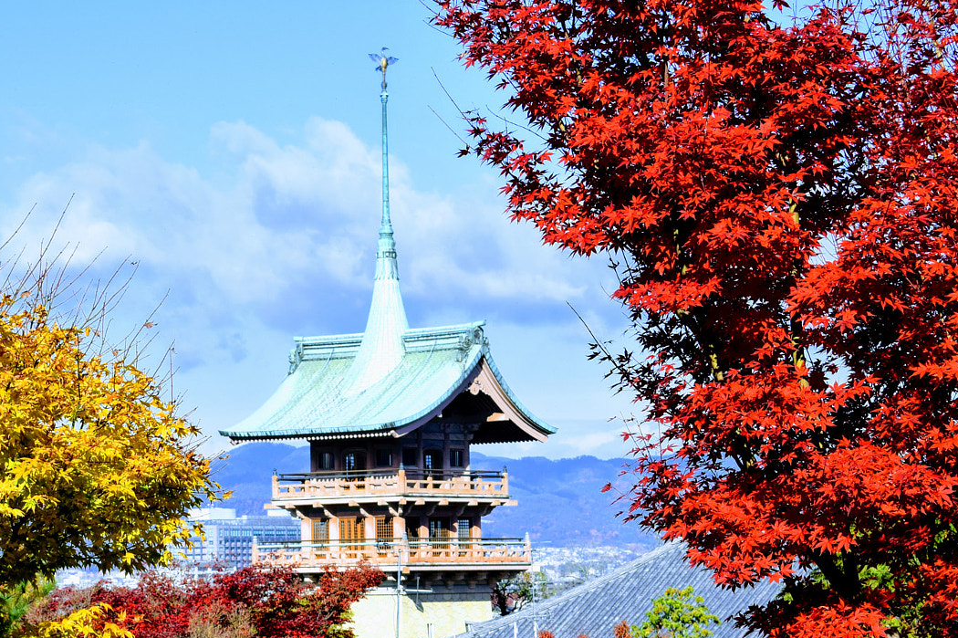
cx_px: 387
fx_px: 3345
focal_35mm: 126
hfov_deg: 16.3
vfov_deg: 10.9
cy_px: 457
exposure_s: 1/320
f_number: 9
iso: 200
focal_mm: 55
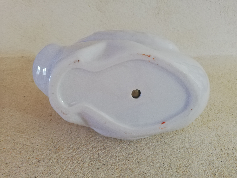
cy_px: 89
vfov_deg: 53.1
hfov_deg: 67.3
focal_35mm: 26
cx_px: 118
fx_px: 178
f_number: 2.2
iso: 250
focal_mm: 3.81
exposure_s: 1/33.3
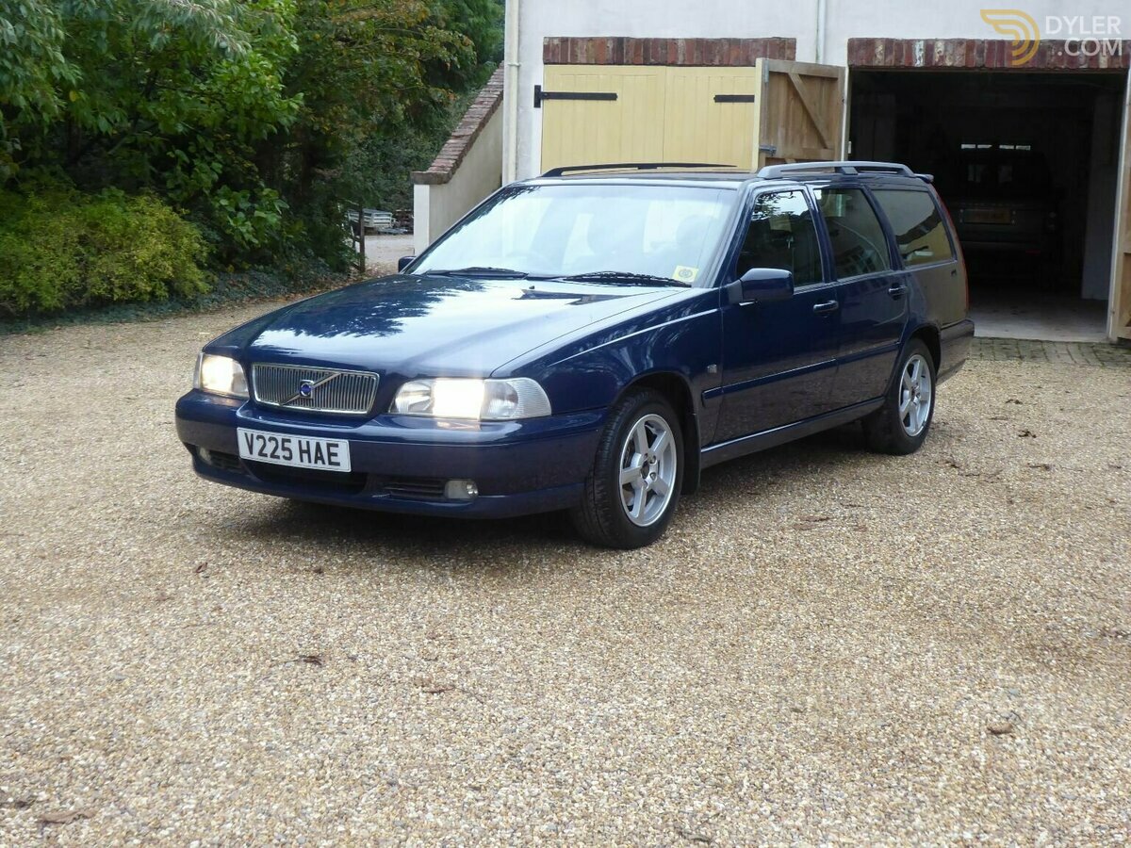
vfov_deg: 30.9
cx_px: 566
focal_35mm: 47
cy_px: 424
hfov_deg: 40.4
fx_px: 1536
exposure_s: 1/60
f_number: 4.5
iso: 320
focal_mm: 8.4
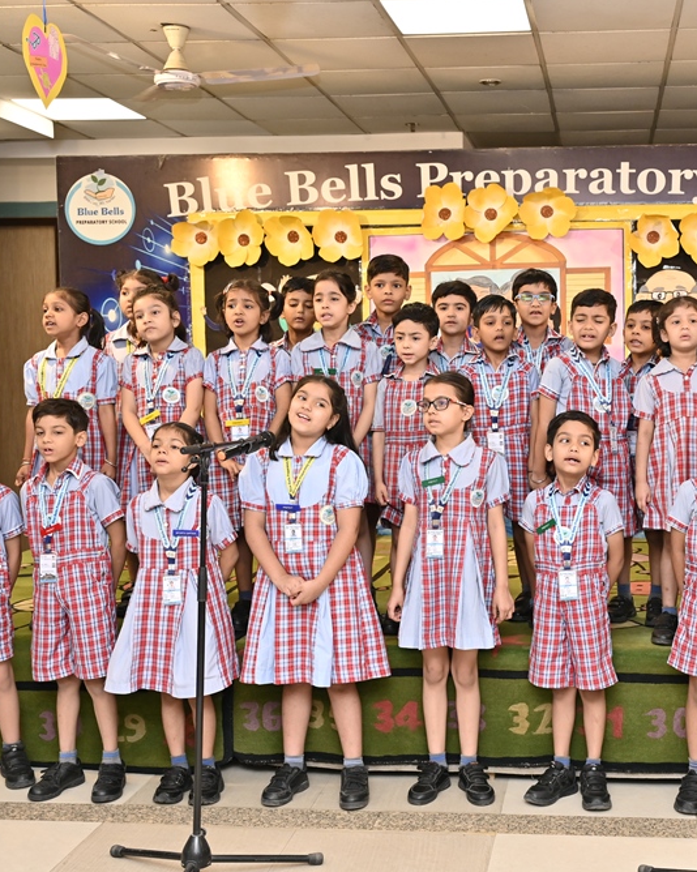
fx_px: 1187
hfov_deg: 32.2
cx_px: 508
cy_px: 429
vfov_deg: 40.3
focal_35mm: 46
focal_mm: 32
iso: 800
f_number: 4.5
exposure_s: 1/250
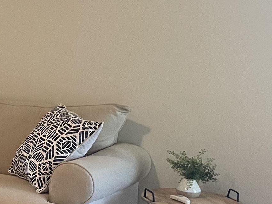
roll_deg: +0.5
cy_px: 95
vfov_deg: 15.9
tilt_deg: -6.4
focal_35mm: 93
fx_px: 731
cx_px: -140
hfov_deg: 18.6
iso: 500
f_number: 1.6
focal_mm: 4.2
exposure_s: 1/60
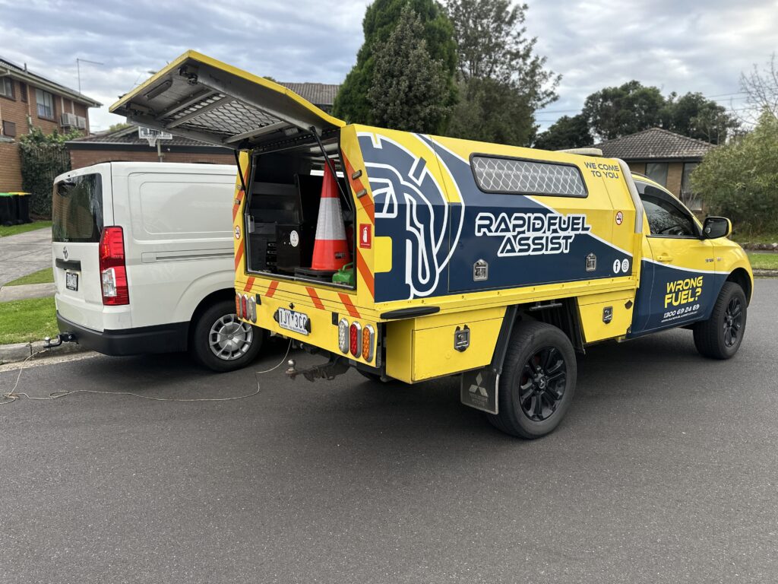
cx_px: 389
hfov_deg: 71.6
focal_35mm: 24
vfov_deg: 56.8
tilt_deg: -9.6
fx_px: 539
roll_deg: -1.1
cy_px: 292
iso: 160
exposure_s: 1/121
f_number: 1.78
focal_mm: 6.86
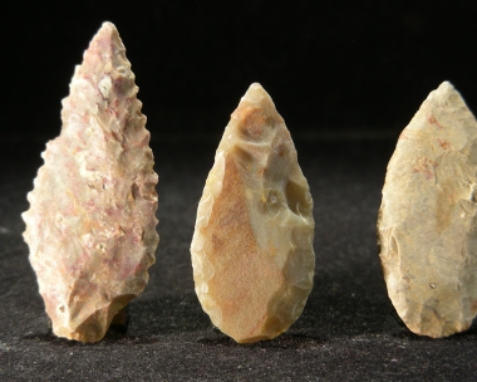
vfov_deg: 13.0
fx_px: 1680
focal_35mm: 119
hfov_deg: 16.2
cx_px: 252
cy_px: 192
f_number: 3.5
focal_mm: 18.9
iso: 58
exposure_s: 1/29.8
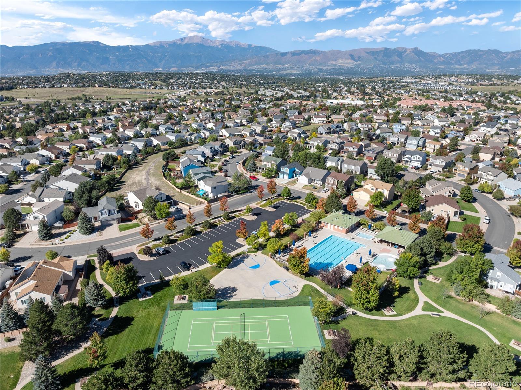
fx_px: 361
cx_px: 260
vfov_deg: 56.7
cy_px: 195
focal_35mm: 24
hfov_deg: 71.6
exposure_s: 1/1600
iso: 100
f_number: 2.8
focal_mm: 12.29
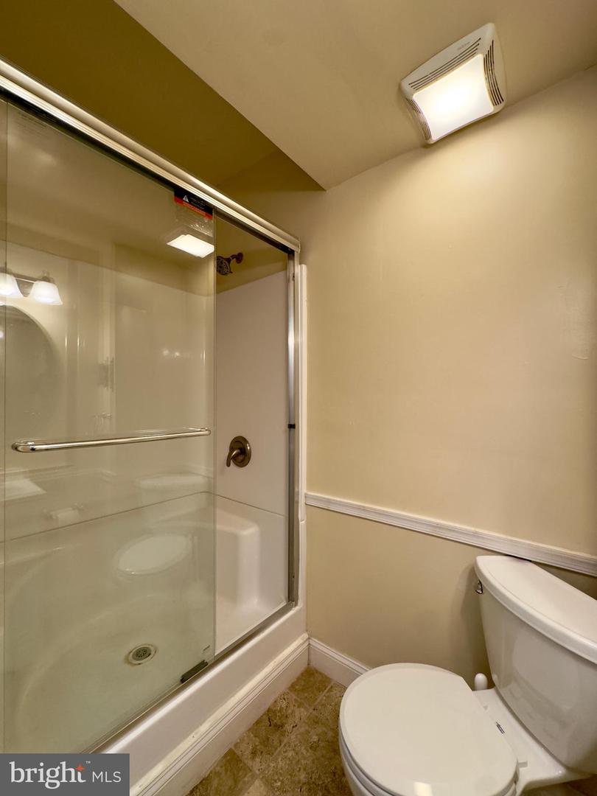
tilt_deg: +0.0
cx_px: 298
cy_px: 398
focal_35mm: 14
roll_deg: +0.8
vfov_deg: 102.1
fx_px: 322
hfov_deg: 85.7
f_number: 2.2
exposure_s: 1/120
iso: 200
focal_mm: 2.22
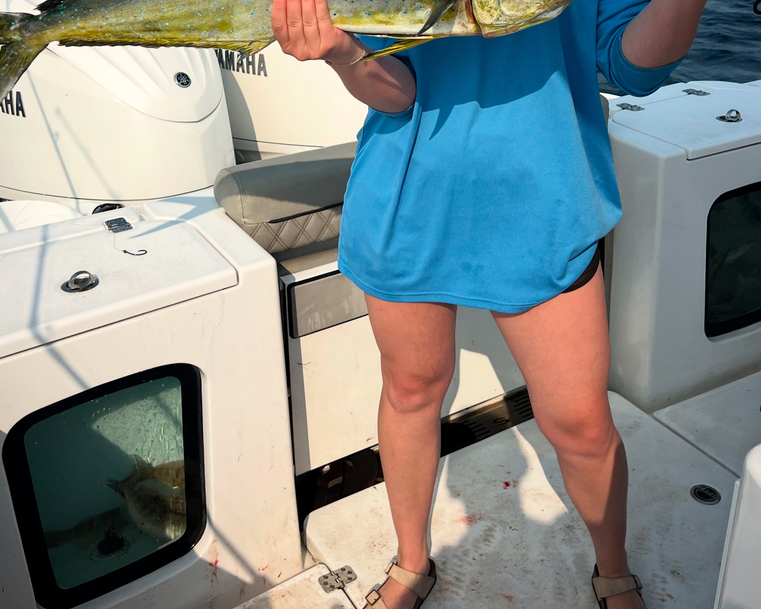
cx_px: 390
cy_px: 108
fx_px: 923
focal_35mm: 41
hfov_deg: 44.8
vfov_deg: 35.1
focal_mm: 5.7
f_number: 1.5
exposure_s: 1/5882
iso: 50
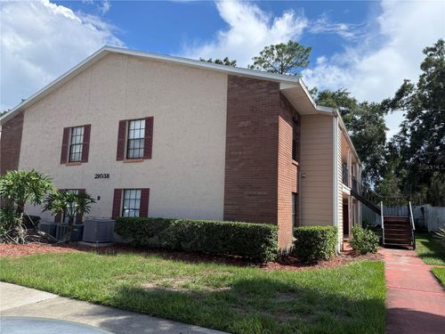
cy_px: 167
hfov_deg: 71.6
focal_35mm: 24
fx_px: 309
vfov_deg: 56.8
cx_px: 222
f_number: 1.78
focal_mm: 6.76
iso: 100
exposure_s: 1/3759
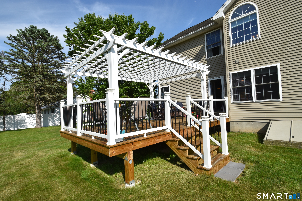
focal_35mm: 16
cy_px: 100
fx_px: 138
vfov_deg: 72.1
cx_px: 151
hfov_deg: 95.0
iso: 200
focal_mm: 11
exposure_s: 1/400
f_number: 10
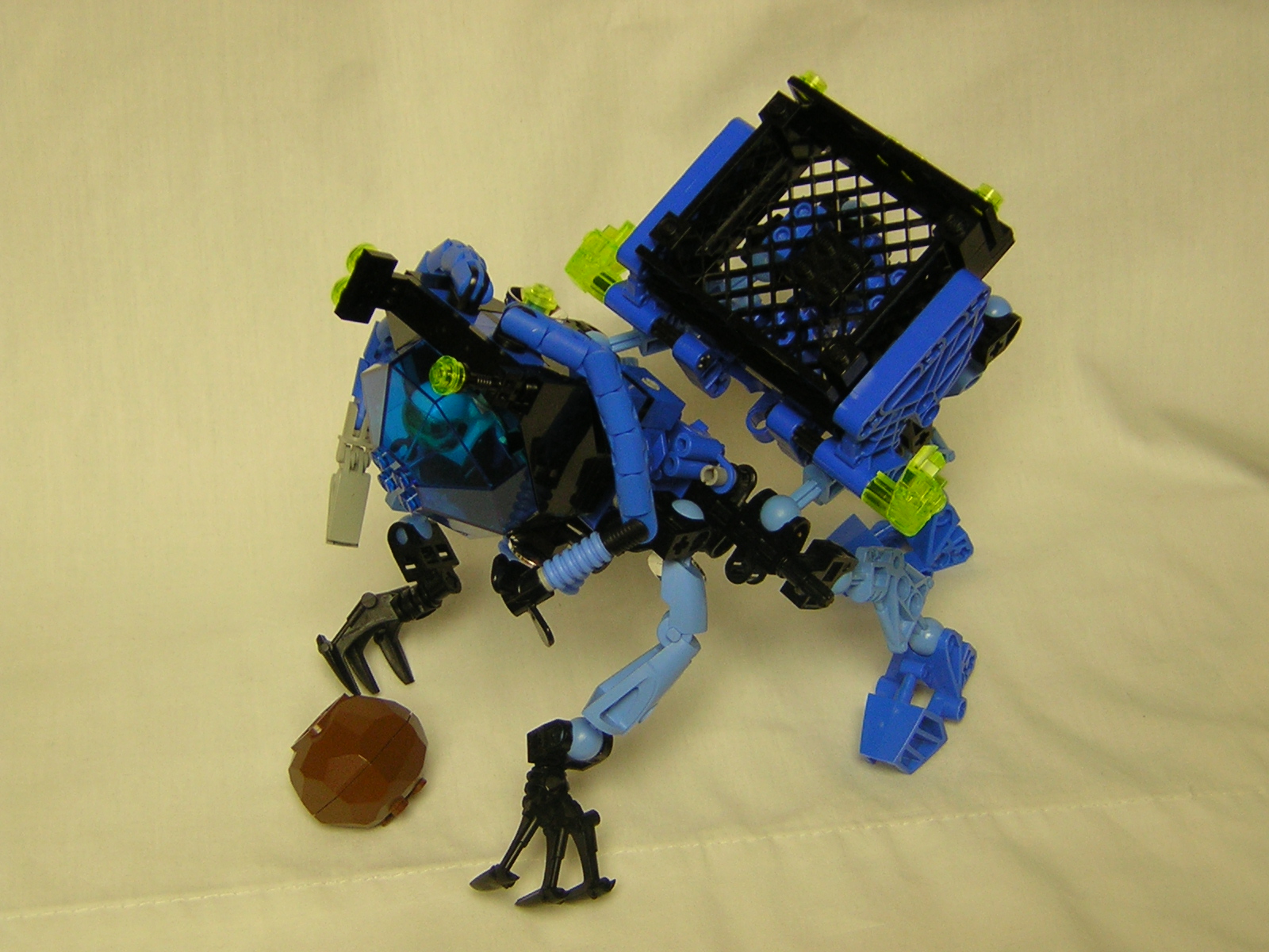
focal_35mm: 58
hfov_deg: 33.2
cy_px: 476
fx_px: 2126
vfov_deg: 25.2
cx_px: 634
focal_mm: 7.6
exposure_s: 1/6.3
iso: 50
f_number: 3.3
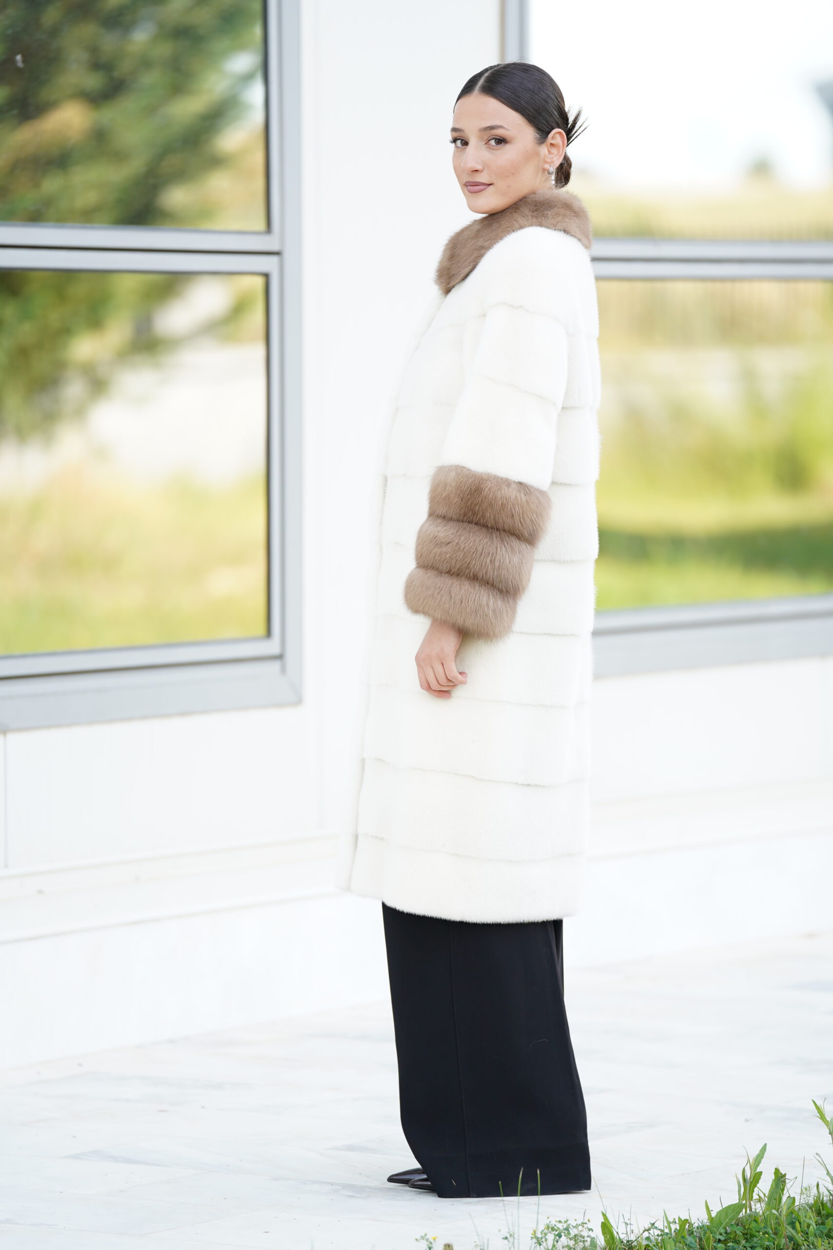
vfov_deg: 11.5
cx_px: 416
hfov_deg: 7.7
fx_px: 6177
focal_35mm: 178
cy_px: 625
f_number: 2.8
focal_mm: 178
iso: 200
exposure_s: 1/250
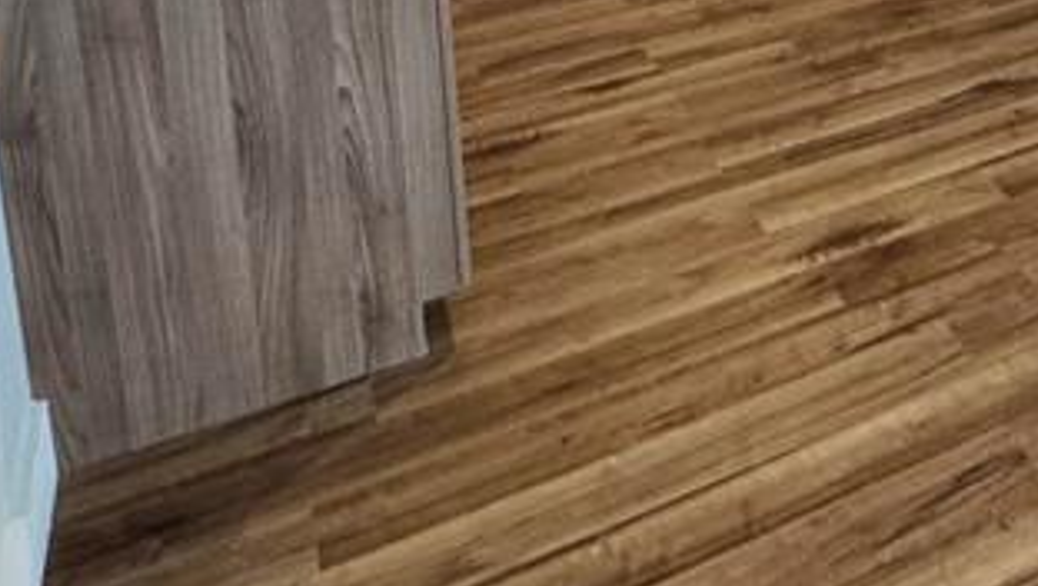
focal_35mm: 50
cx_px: 1095
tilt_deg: -9.5
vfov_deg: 20.0
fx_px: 1377
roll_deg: -0.4
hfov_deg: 36.1
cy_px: -340
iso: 400
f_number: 2.2
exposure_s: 1/60
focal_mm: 2.22
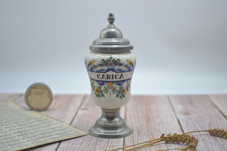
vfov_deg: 25.8
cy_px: 76
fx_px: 331
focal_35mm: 52
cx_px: 114
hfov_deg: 37.9
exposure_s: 1/500
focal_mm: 35
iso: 100
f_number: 1.8
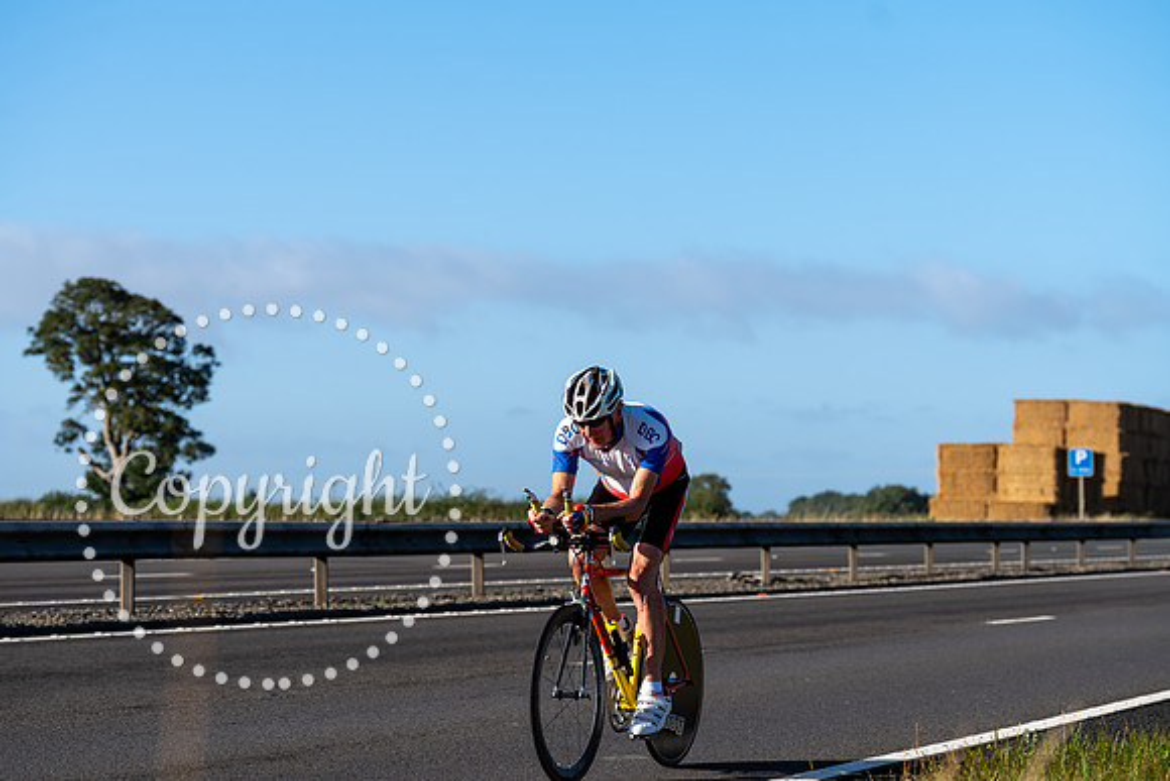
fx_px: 3056
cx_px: 585
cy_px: 390
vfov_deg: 14.6
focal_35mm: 94
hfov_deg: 21.7
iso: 100
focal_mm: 94
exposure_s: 1/800
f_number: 4.5
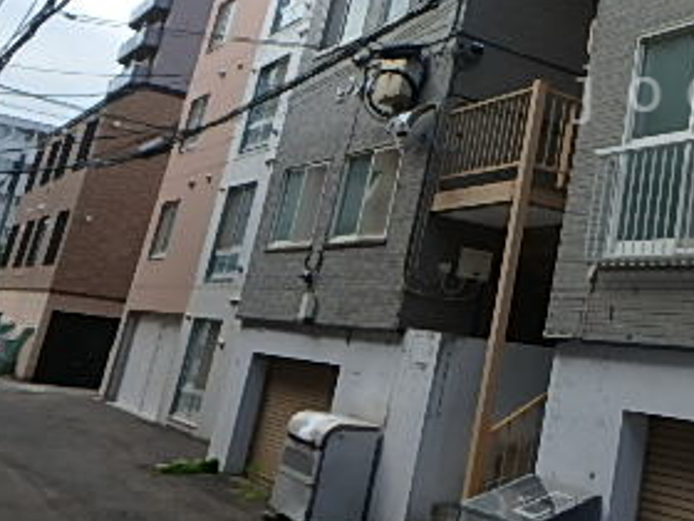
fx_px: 962
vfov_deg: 29.5
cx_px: 741
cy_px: 94
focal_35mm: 48
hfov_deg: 34.8
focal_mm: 3.7
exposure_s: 1/500
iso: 125
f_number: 3.5
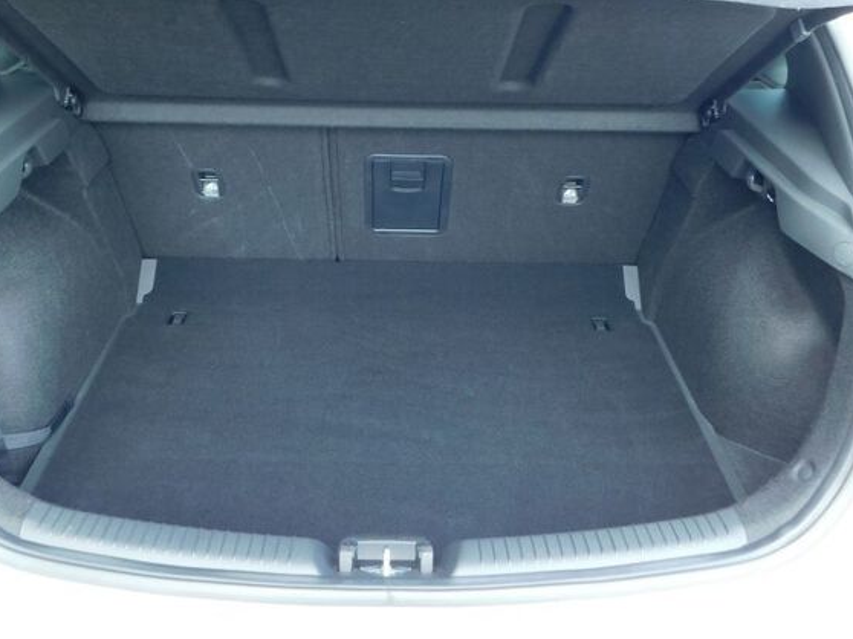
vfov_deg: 42.6
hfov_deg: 55.4
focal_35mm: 33
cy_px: 235
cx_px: 407
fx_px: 813
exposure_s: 1/30
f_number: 3
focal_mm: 4
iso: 125
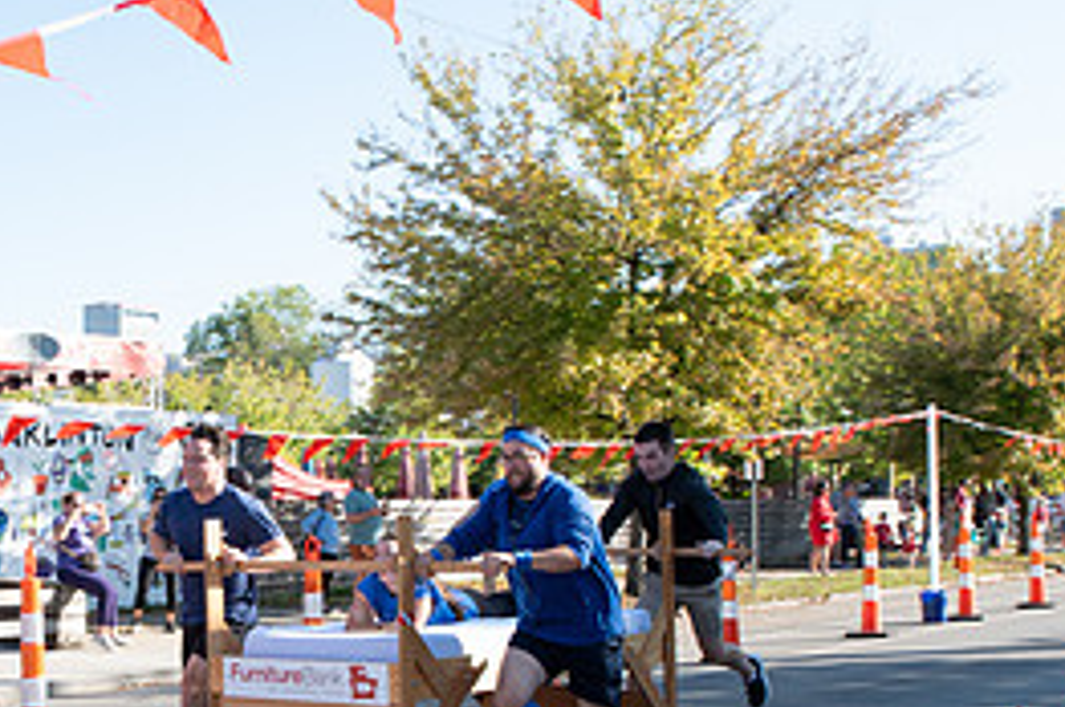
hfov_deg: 35.0
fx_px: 1625
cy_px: 577
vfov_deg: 24.1
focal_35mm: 55
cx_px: 191
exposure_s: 1/200
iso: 500
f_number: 11
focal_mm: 24
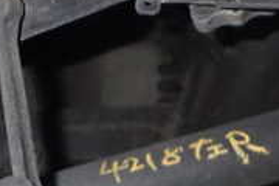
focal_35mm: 104
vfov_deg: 12.7
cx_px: 68
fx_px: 806
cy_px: -70
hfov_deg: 19.5
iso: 500
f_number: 6.3
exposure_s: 1/30
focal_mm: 5.4
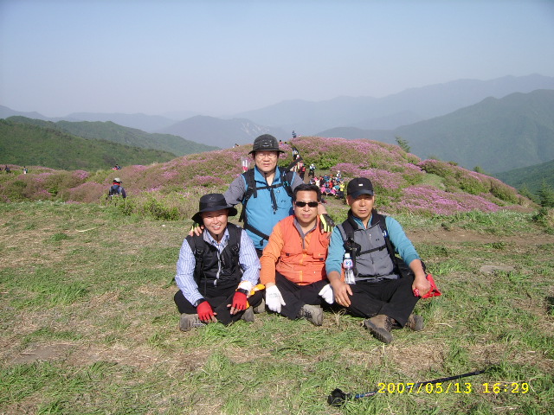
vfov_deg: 40.7
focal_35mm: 35
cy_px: 208
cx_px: 277
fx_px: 560
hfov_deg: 52.6
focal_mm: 5.95
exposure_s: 1/324
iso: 50
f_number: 5.8
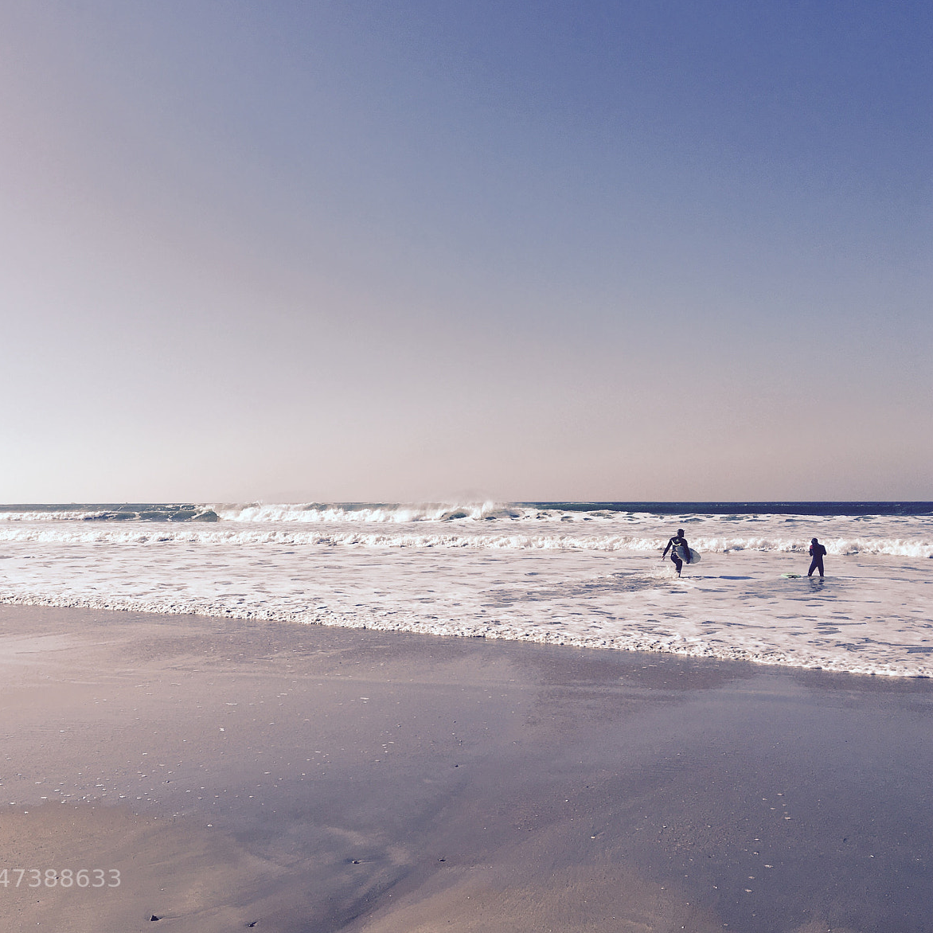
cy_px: 463
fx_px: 1067
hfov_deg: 46.7
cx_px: 342
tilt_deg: +2.1
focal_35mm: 35
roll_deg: -0.4
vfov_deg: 47.2
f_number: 2.2
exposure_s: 1/3344
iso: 25
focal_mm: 4.15
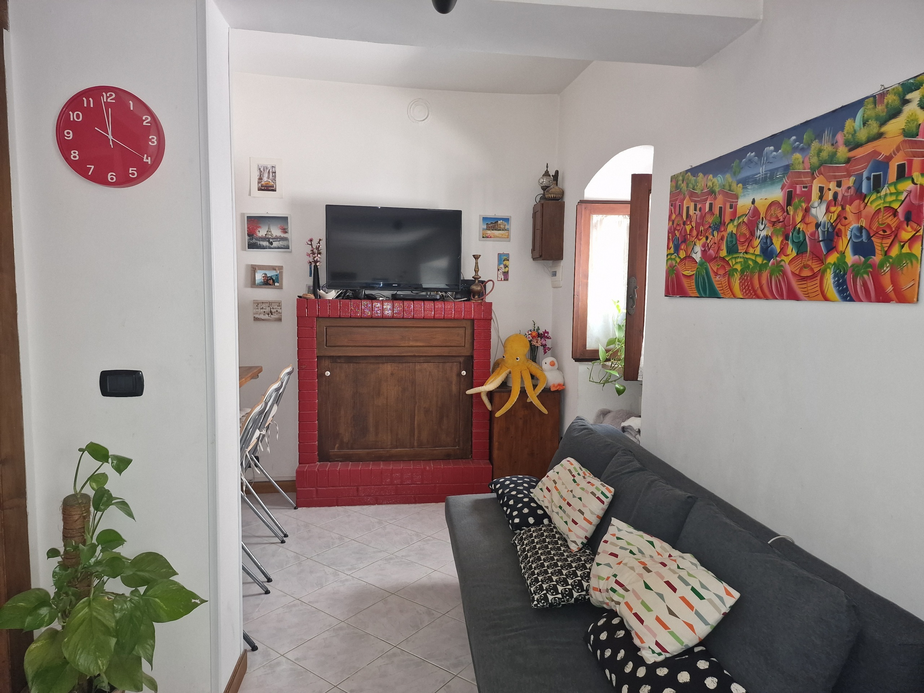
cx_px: 462
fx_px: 614
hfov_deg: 73.9
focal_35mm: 23
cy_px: 346
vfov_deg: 58.9
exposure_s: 1/120
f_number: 1.8
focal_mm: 6.4
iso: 800
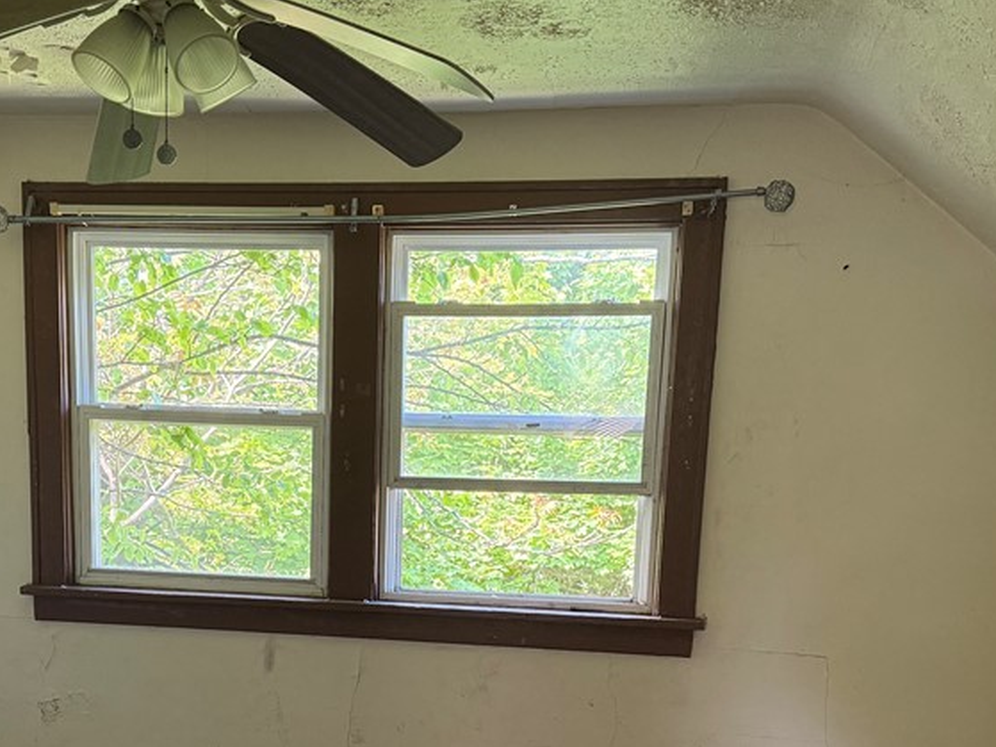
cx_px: 365
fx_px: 1266
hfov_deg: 42.6
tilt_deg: -9.6
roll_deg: -1.9
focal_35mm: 44
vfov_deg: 31.8
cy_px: 626
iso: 200
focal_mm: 6.76
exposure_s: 1/60
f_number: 1.78
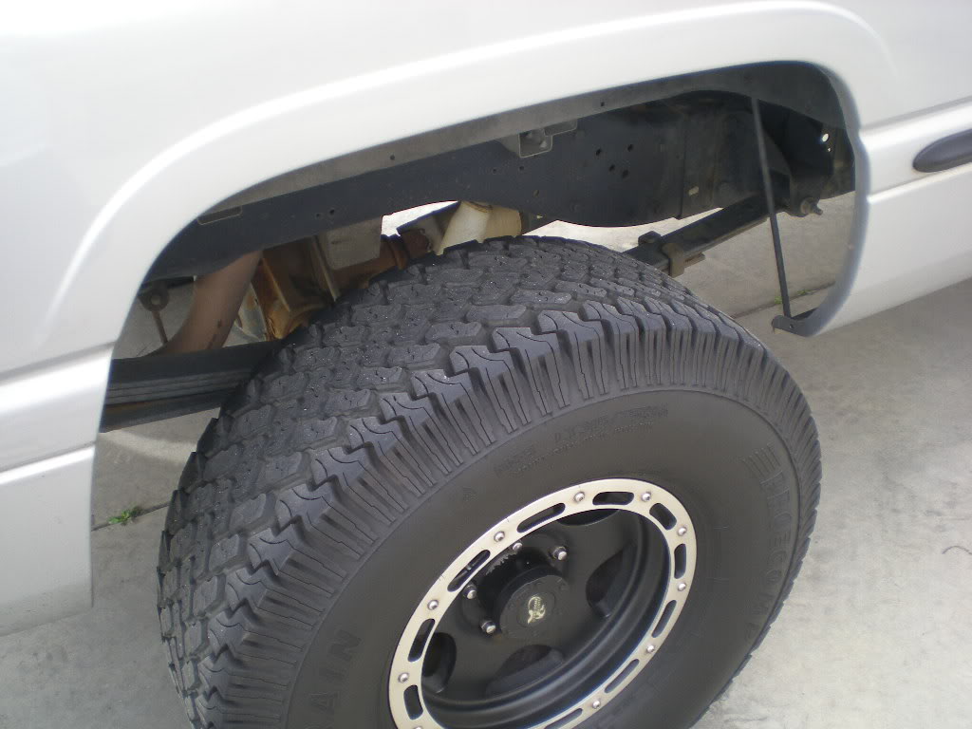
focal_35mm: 38
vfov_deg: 37.7
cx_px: 486
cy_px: 364
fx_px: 1067
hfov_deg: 49.0
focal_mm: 6.3
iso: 50
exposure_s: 1/88
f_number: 3.1
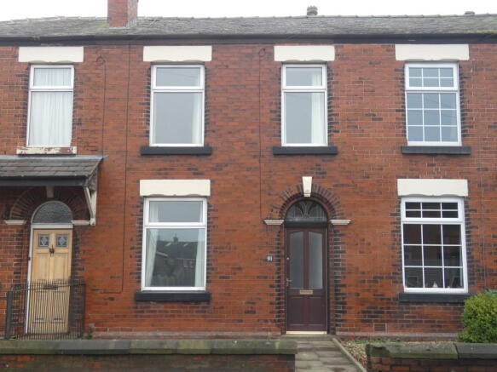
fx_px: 589
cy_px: 186
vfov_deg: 35.1
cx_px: 248
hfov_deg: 45.8
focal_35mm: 41
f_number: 3.6
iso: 320
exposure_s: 1/80
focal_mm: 7.3
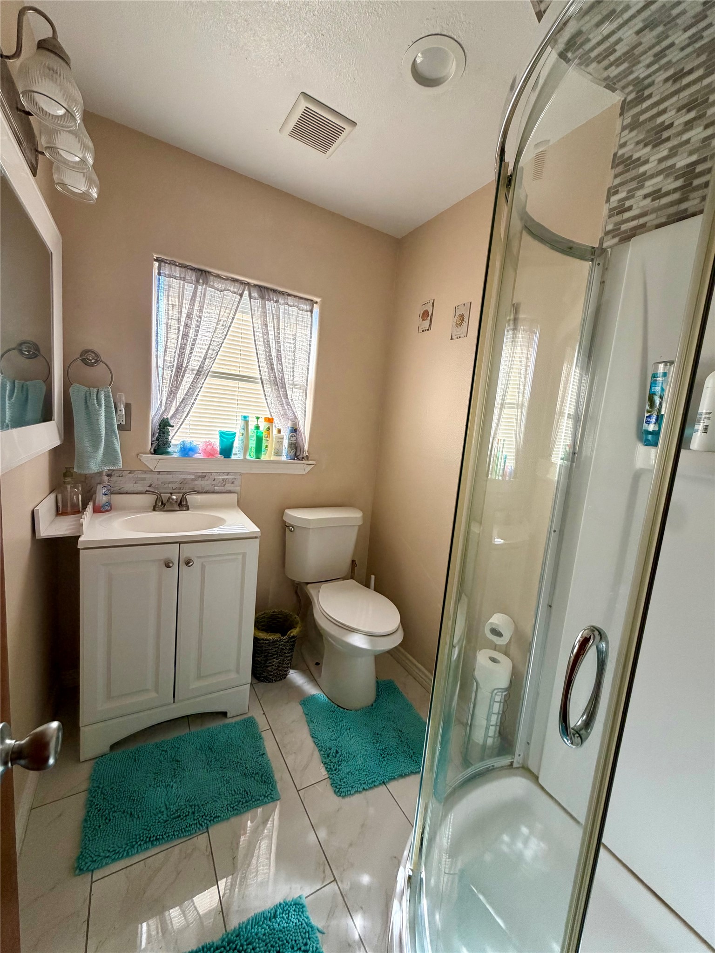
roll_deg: -5.3
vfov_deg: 102.1
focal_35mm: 14
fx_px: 386
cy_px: 476
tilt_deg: -7.3
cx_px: 358
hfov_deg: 85.7
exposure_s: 1/121
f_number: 2.2
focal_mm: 2.22
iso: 250
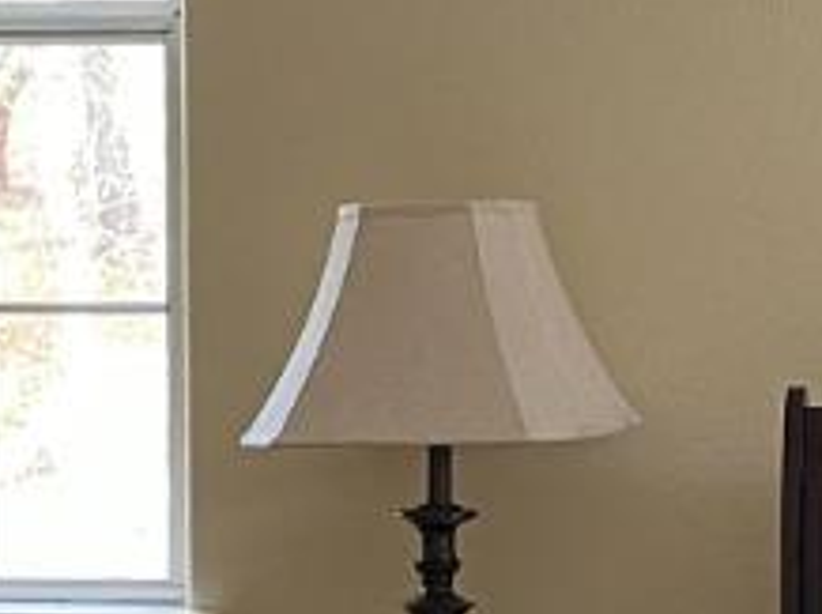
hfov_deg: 11.0
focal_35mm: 179
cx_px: 577
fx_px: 4246
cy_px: 477
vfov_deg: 8.3
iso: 160
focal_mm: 4.2
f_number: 1.6
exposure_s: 1/60
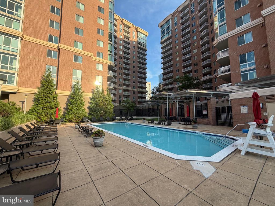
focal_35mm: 14
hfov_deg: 102.1
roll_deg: +0.4
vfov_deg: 85.7
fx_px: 111
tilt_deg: +4.7
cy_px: 103
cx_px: 138
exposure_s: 1/502
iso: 50
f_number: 2.2
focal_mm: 2.22
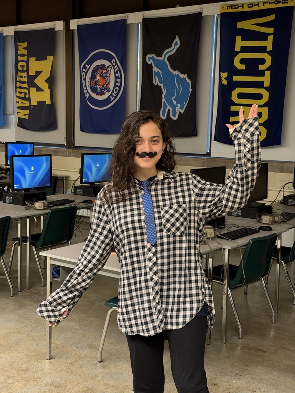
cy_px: 196
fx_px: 545
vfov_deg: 39.7
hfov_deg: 30.3
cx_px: 148
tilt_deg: -6.7
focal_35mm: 48
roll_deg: -1.8
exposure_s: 1/40
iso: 320
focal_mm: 6.93
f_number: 1.8
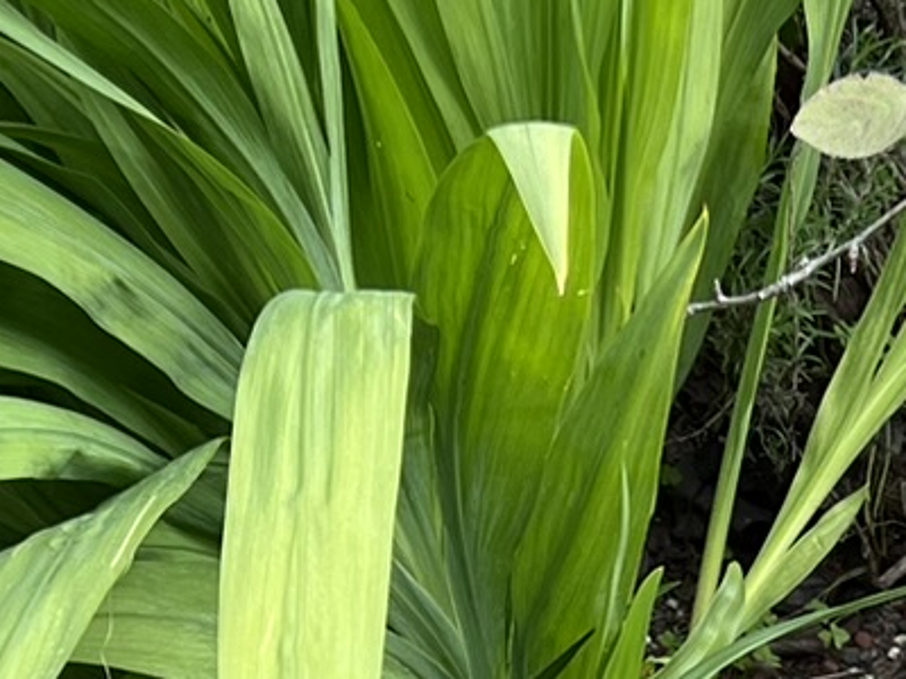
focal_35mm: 133
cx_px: 781
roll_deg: +2.0
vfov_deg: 10.3
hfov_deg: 14.7
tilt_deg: -44.5
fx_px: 3481
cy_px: 1369
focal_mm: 5.7
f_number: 1.5
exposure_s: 1/758
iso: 50
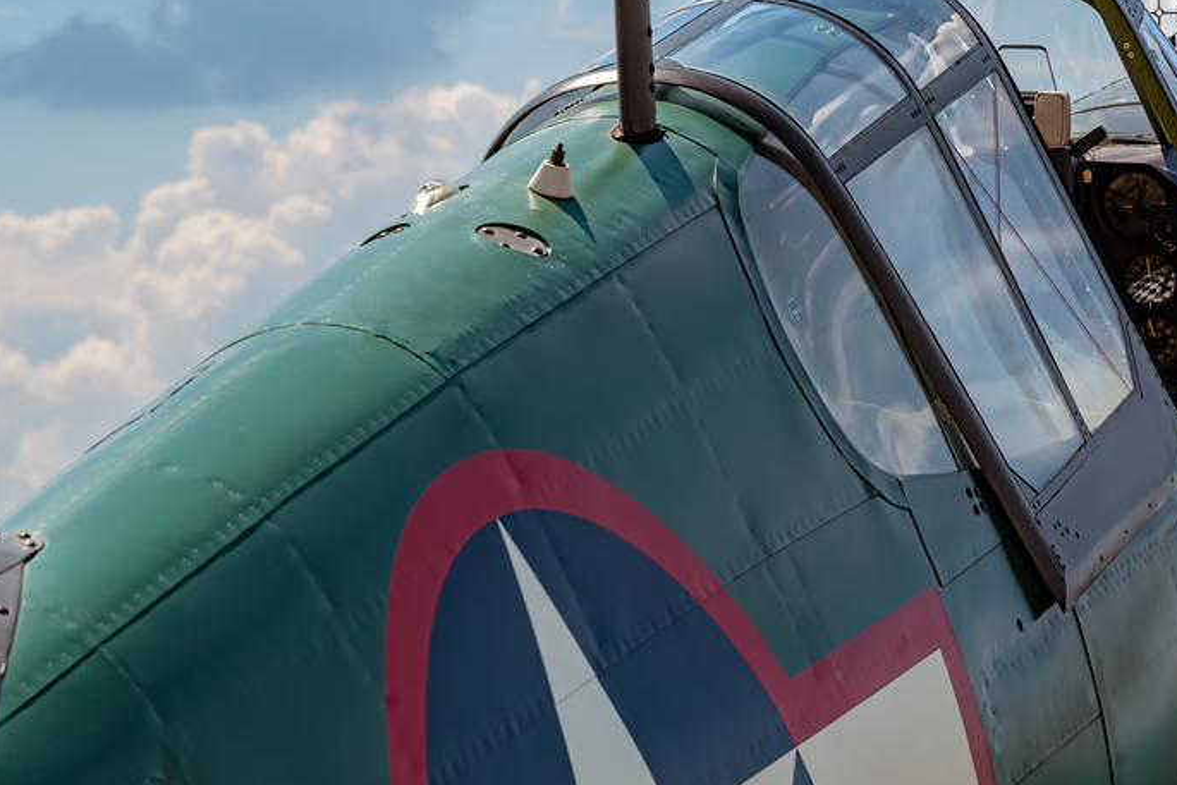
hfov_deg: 11.2
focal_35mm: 184
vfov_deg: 7.5
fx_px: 6017
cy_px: 296
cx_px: 665
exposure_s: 1/800
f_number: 8
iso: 280
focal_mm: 105
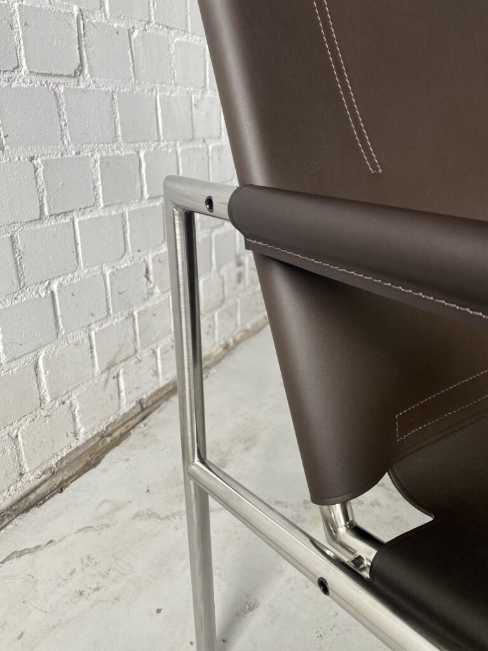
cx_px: 244
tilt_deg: -21.0
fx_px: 489
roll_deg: +1.6
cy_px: 326
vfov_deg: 67.3
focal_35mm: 26
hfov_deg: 53.1
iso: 80
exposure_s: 1/100
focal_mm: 4.25
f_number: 1.8
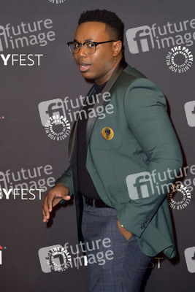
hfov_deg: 19.5
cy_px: 146
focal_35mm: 70
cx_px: 98
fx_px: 568
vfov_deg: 28.8
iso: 500
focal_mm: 70
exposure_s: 1/320
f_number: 6.3
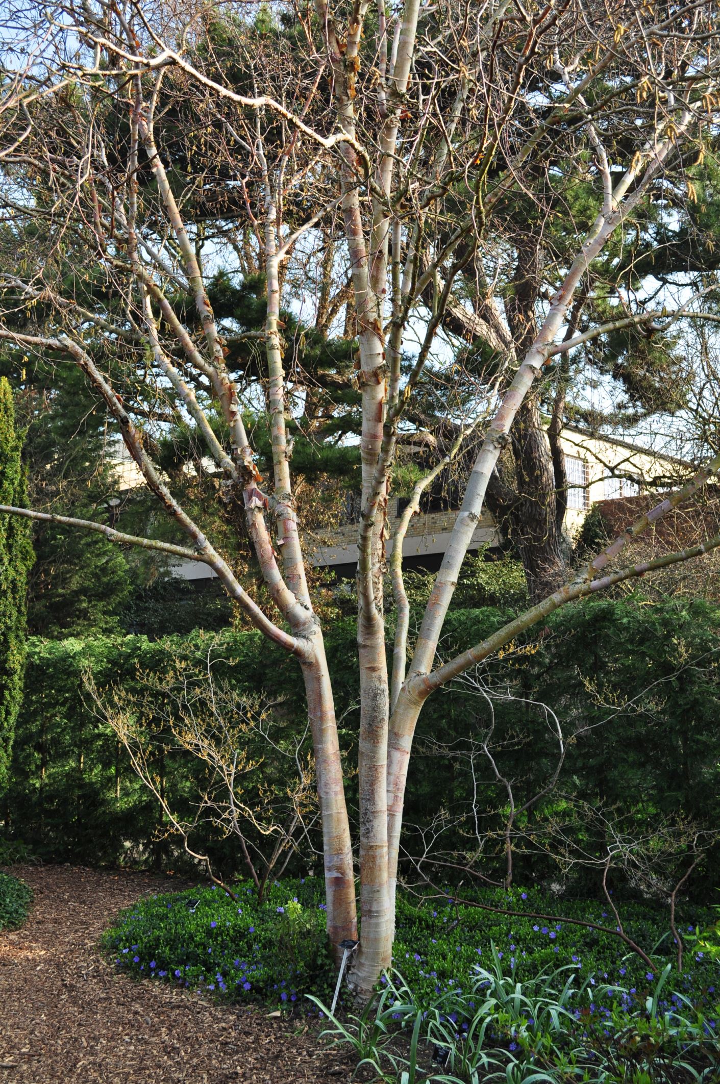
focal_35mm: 42
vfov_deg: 46.5
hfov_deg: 31.8
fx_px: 1263
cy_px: 542
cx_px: 360
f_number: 8
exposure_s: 1/160
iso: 200
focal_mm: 28
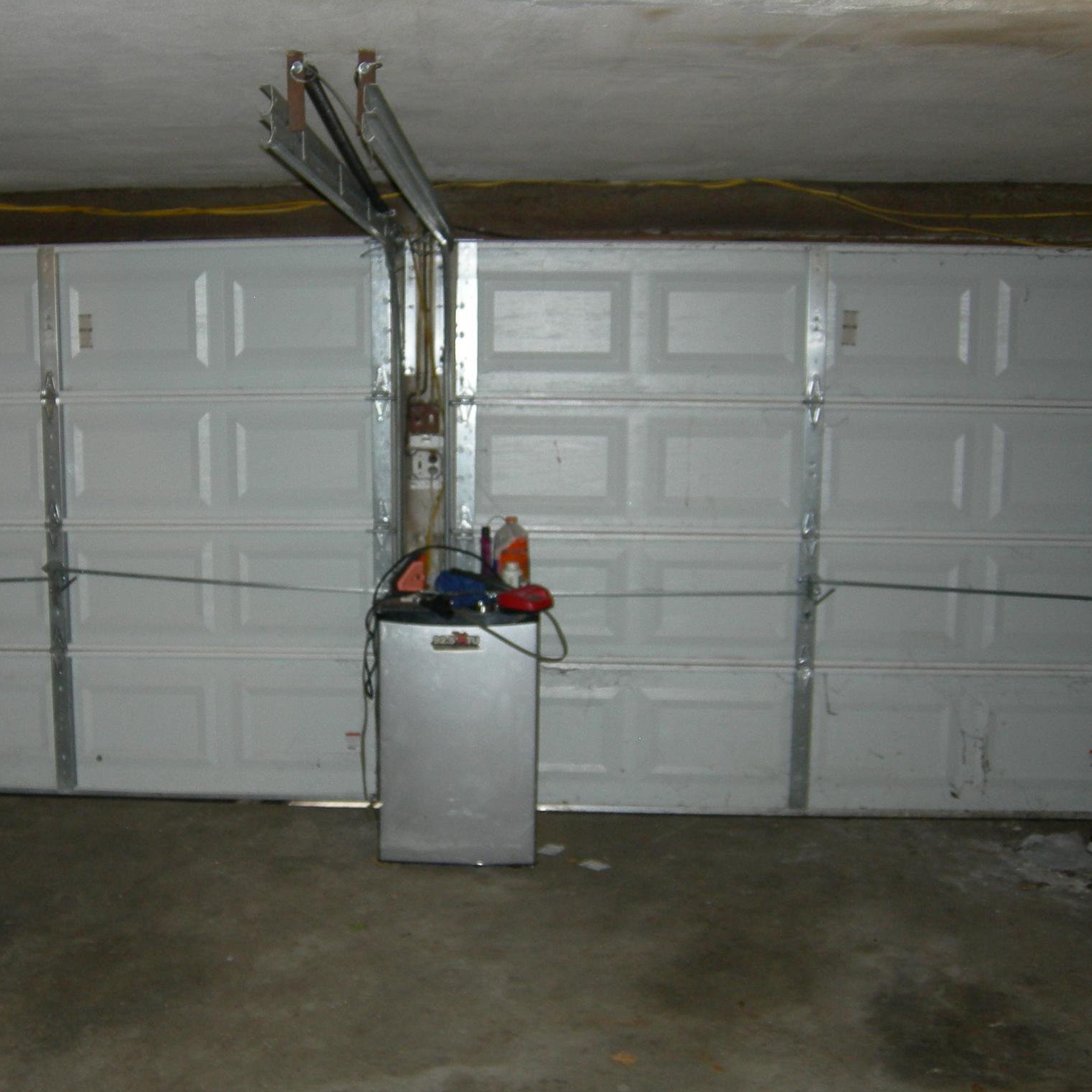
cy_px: 552
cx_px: 397
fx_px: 1535
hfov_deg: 38.9
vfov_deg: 39.2
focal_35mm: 43
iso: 152
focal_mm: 7.5
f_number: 2.7
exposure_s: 1/60.1
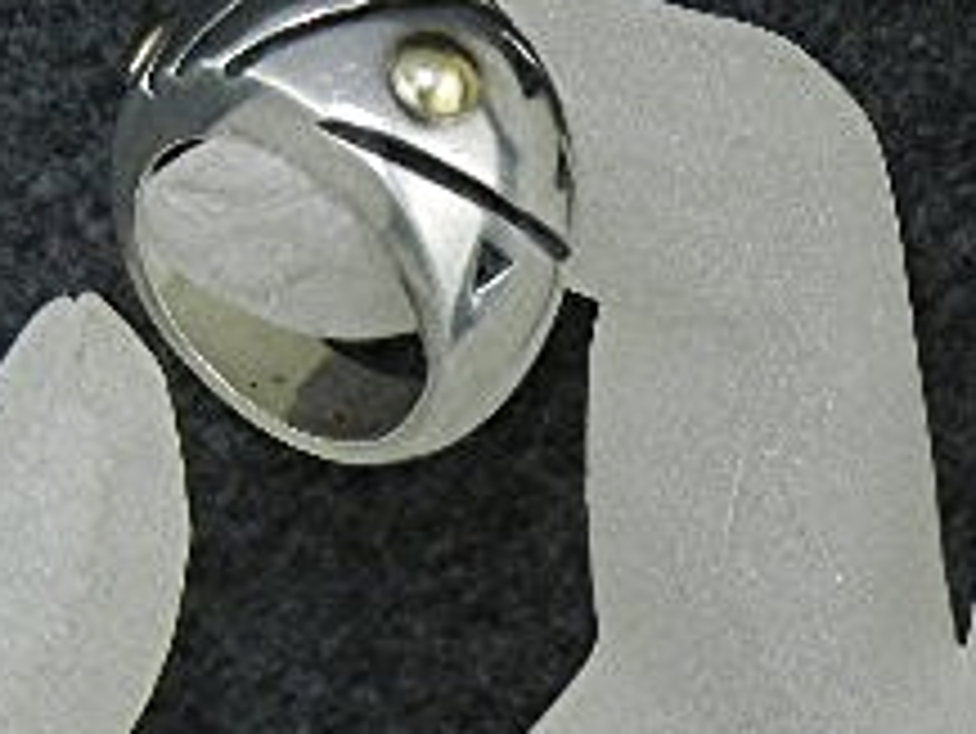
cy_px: 315
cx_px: 693
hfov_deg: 11.3
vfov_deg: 8.5
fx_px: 4909
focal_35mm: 174
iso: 333
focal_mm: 10.6
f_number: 4
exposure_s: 1/30
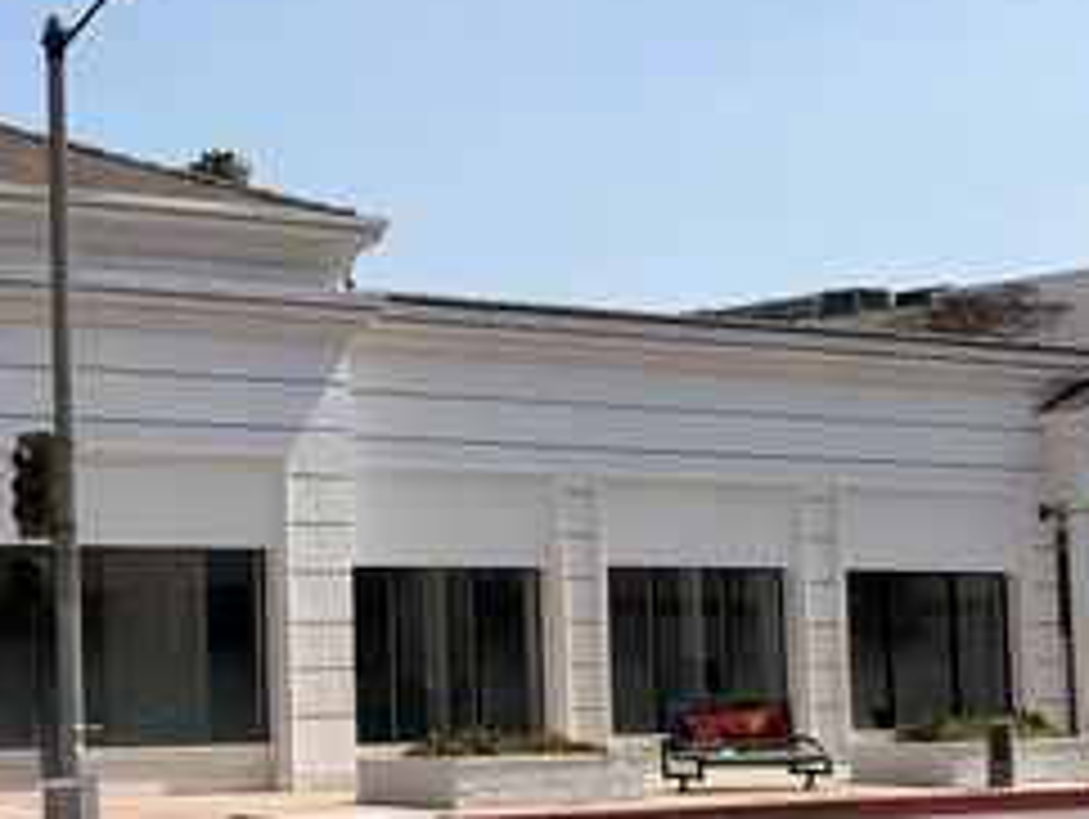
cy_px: 452
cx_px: 40
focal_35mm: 99
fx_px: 3118
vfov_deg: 15.0
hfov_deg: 19.3
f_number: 1.78
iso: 64
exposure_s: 1/6536
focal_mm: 6.76
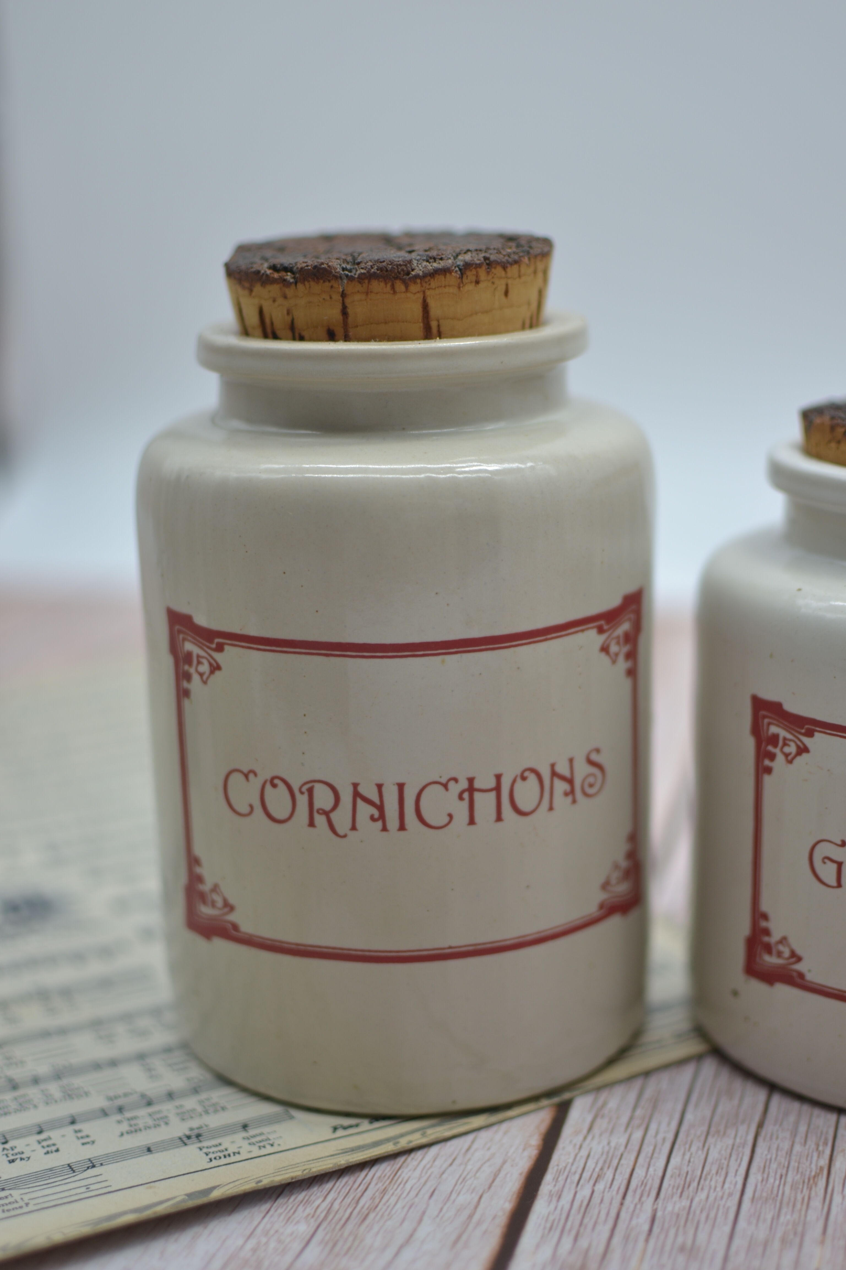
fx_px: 1850
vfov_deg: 37.9
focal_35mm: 52
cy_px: 635
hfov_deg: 25.8
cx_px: 423
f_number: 1.8
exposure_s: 1/500
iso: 100
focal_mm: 35
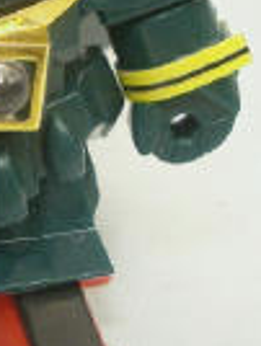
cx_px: -98
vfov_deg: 19.0
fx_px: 1002
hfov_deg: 14.1
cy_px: -13
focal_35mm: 100
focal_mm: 5.8
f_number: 2.6
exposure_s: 1/100
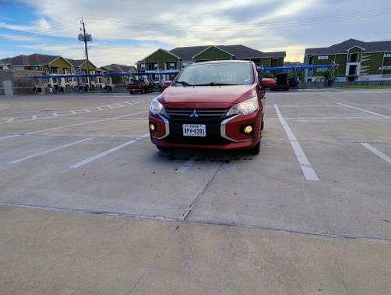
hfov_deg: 71.5
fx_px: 271
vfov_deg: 56.9
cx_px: 196
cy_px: 148
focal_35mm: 24
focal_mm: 5.56
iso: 100
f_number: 1.8
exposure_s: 1/710
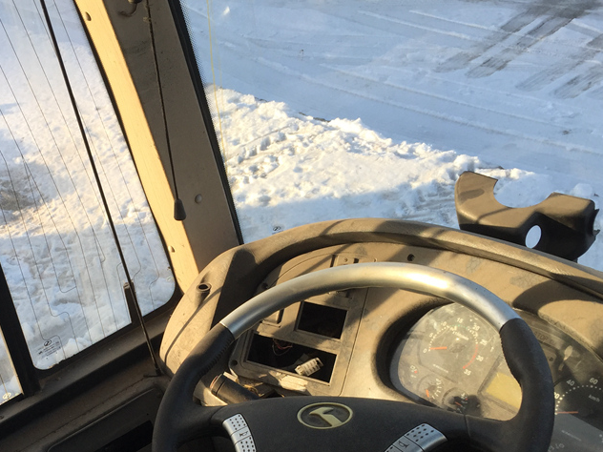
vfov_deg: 30.3
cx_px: 162
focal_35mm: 47
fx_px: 819
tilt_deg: -36.5
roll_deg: +12.9
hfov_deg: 39.5
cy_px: 343
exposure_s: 1/329
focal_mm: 4.15
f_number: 2.2
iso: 32
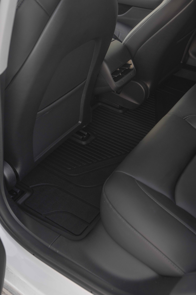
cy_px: 148
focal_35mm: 43
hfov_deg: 31.2
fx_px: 351
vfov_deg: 45.4
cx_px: 98
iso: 800
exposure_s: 1/80
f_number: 5
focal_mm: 43
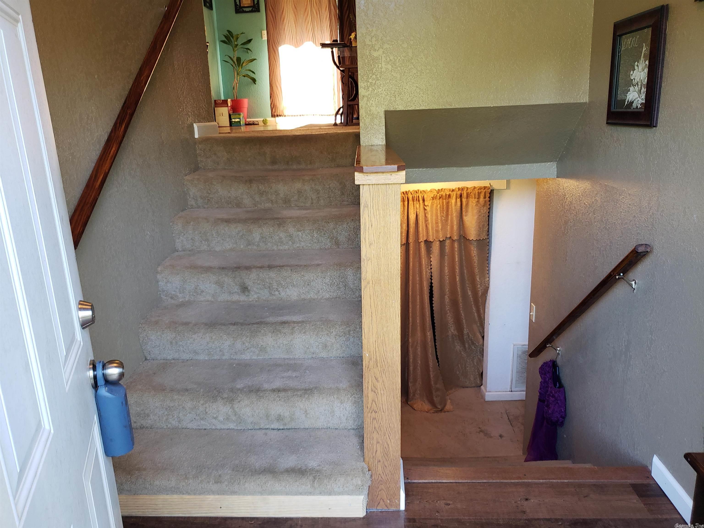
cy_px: 264
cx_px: 352
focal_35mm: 26
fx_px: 529
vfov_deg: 53.1
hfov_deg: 67.3
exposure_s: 1/60
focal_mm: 4.3
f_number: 1.5
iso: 160
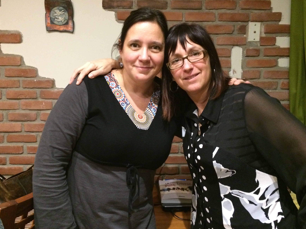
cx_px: 150
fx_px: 265
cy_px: 113
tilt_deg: -8.6
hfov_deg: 60.0
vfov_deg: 46.8
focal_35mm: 30
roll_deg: -0.9
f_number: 2.2
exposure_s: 1/15
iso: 400
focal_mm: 4.15
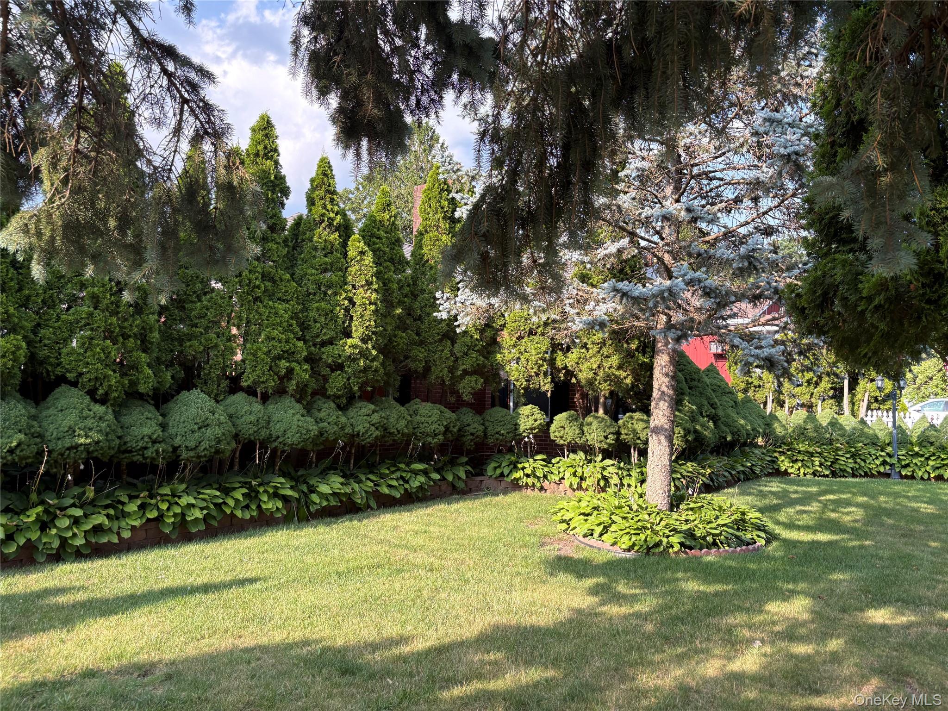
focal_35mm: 26
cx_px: 474
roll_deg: -6.2
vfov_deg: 53.1
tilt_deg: +1.4
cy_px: 356
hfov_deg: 67.3
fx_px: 712
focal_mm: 5.96
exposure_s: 1/468
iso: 50
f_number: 1.6
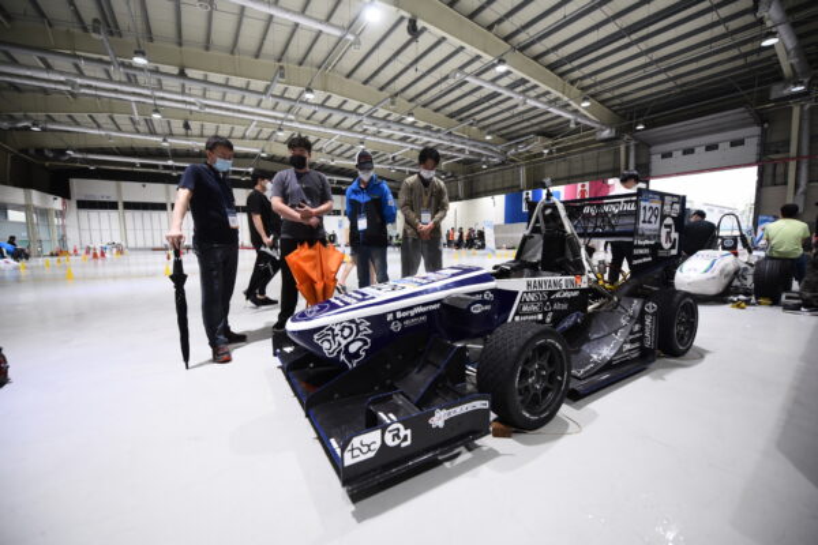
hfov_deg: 104.3
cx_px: 409
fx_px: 318
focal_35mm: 14
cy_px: 272
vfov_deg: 81.2
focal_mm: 14
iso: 1600
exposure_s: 1/125
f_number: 3.2
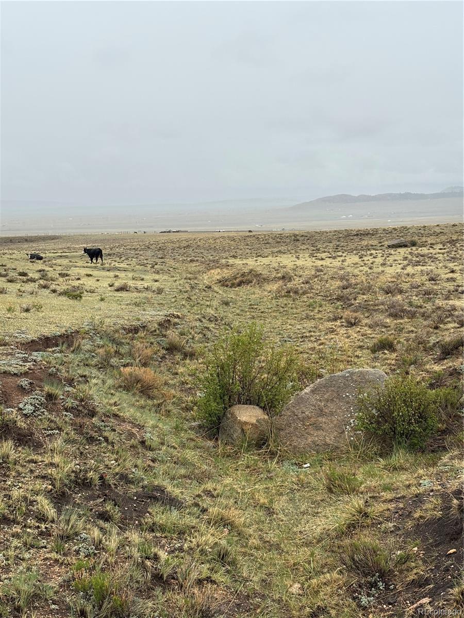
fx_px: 929
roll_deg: +0.0
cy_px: 309
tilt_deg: -7.4
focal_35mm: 52
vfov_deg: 36.8
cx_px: 232
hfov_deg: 28.0
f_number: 1.6
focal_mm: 5.96
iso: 40
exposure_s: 1/3115
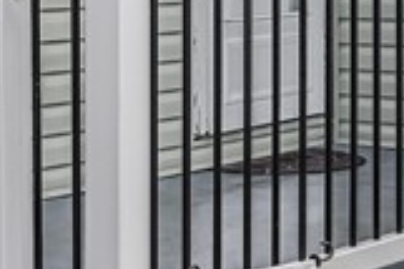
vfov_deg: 10.0
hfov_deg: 15.2
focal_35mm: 135
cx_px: 147
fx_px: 1513
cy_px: -30
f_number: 9
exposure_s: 1/320
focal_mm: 20
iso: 100
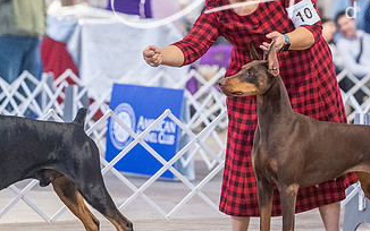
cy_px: 52
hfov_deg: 6.9
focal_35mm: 304
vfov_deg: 4.3
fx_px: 3067
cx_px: 302
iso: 6400
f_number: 3.5
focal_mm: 144
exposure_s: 1/320
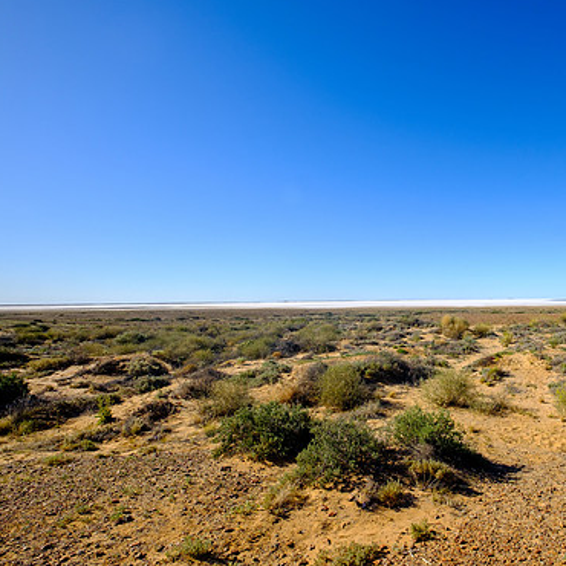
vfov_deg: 74.8
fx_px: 370
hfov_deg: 70.0
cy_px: 273
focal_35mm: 20
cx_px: 422
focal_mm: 10
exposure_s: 1/680
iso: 200
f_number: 8
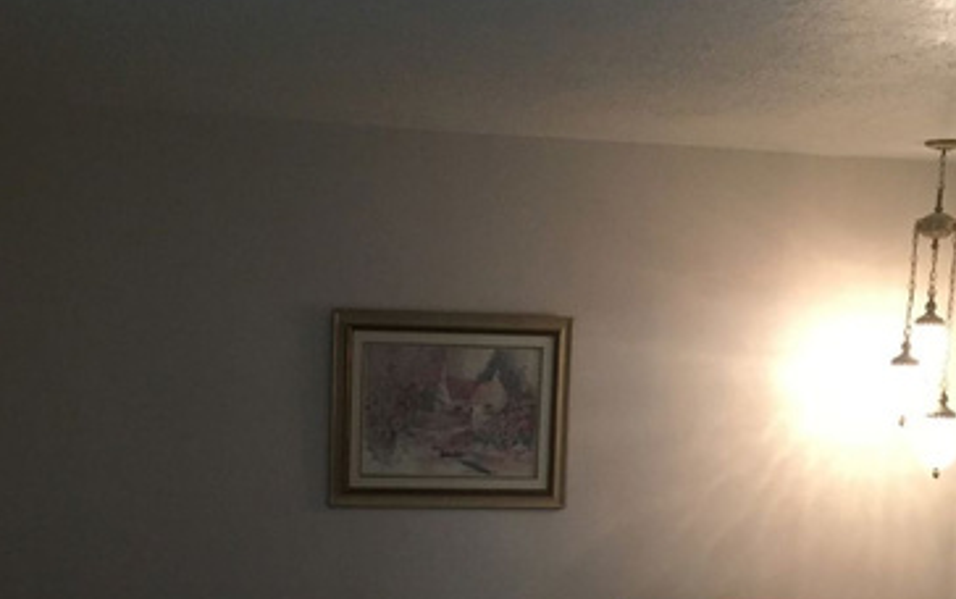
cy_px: 512
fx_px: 1408
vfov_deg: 23.5
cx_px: 420
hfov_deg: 37.5
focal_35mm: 54
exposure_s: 1/30
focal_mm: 4.15
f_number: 2.2
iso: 250
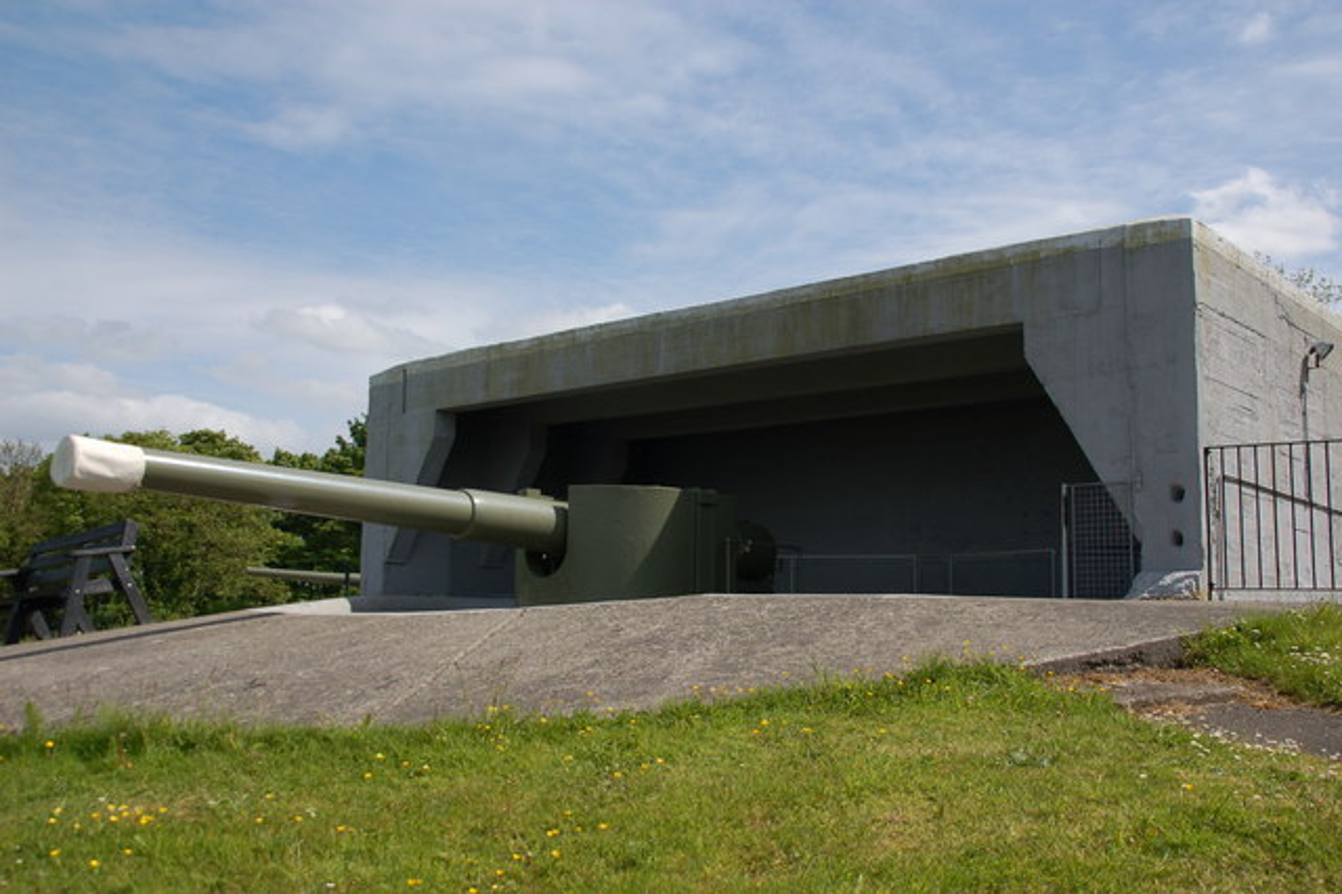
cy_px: 447
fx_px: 1229
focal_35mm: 33
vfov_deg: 39.9
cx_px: 671
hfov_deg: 57.2
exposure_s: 1/500
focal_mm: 22
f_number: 8
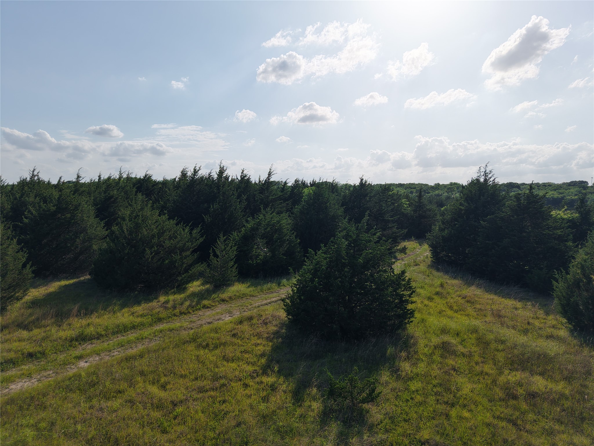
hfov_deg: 71.6
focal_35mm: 24
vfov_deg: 56.8
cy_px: 223
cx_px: 297
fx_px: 412
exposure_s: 1/8000
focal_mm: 8.67
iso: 190
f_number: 1.8
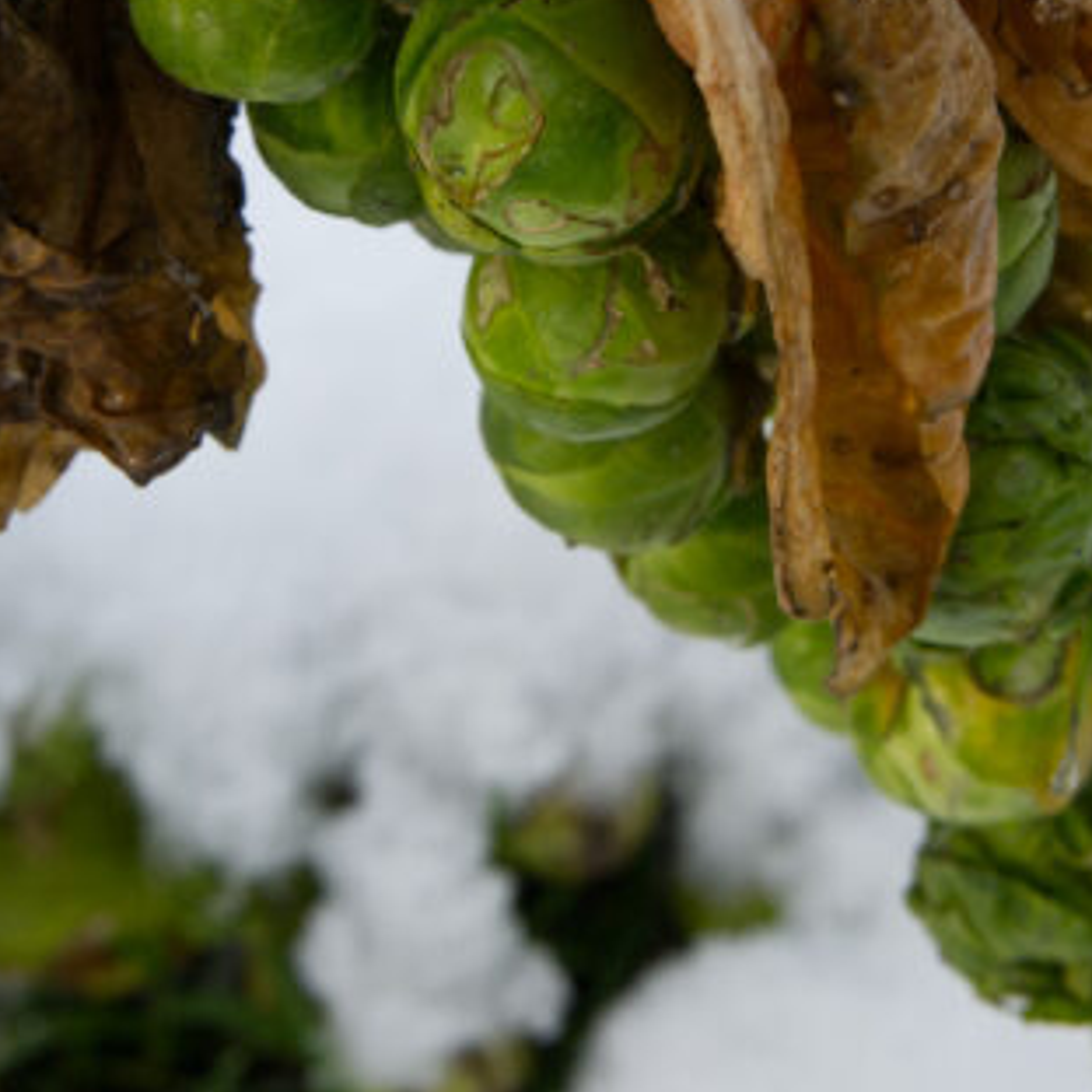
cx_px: 662
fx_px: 3783
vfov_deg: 16.2
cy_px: 105
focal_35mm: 106
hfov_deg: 16.4
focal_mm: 38
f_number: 9
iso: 500
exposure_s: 1/320
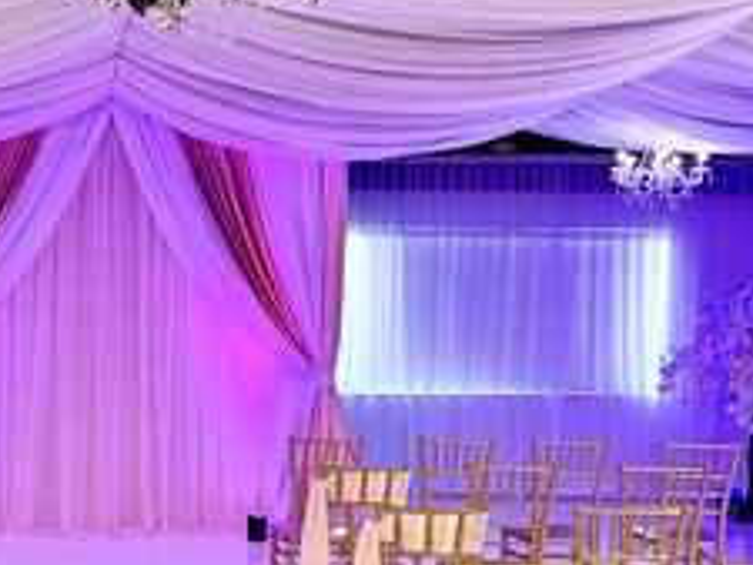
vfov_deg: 22.8
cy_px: 411
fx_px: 1393
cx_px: 127
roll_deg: +0.2
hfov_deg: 29.4
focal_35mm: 64
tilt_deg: -5.2
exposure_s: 1/60
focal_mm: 6.76
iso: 400
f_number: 1.78
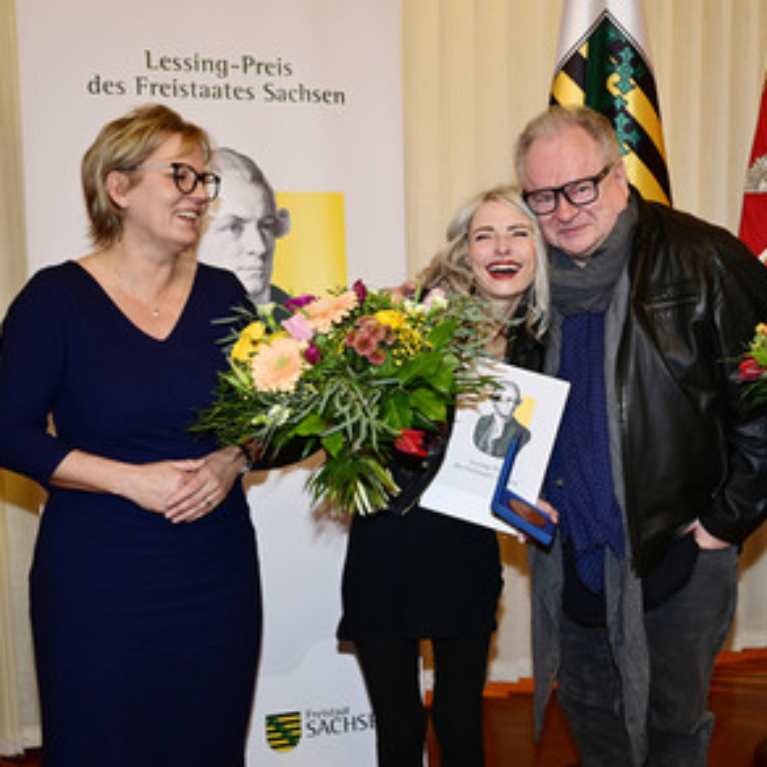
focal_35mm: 43
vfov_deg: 39.5
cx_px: 548
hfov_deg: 38.7
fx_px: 1069
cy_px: 391
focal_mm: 32.5
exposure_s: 1/200
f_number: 2.8
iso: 800
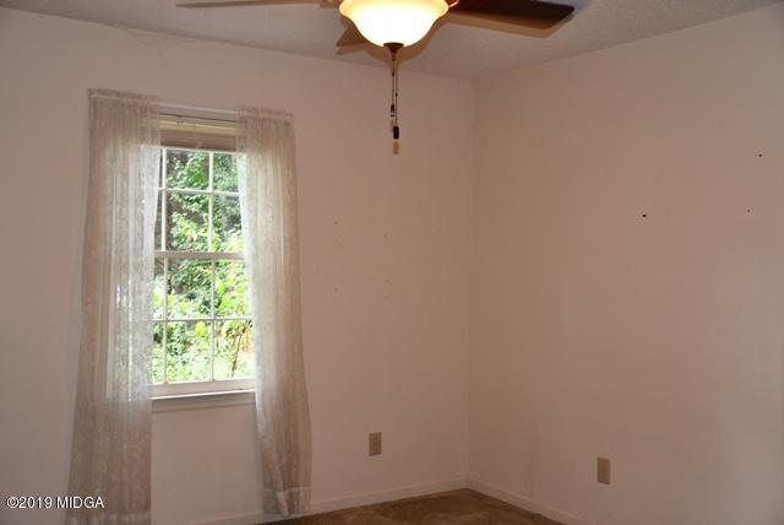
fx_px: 850
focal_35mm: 39
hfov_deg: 49.5
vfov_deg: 34.3
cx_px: 392
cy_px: 262
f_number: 3.8
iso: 400
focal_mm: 26
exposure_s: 1/60
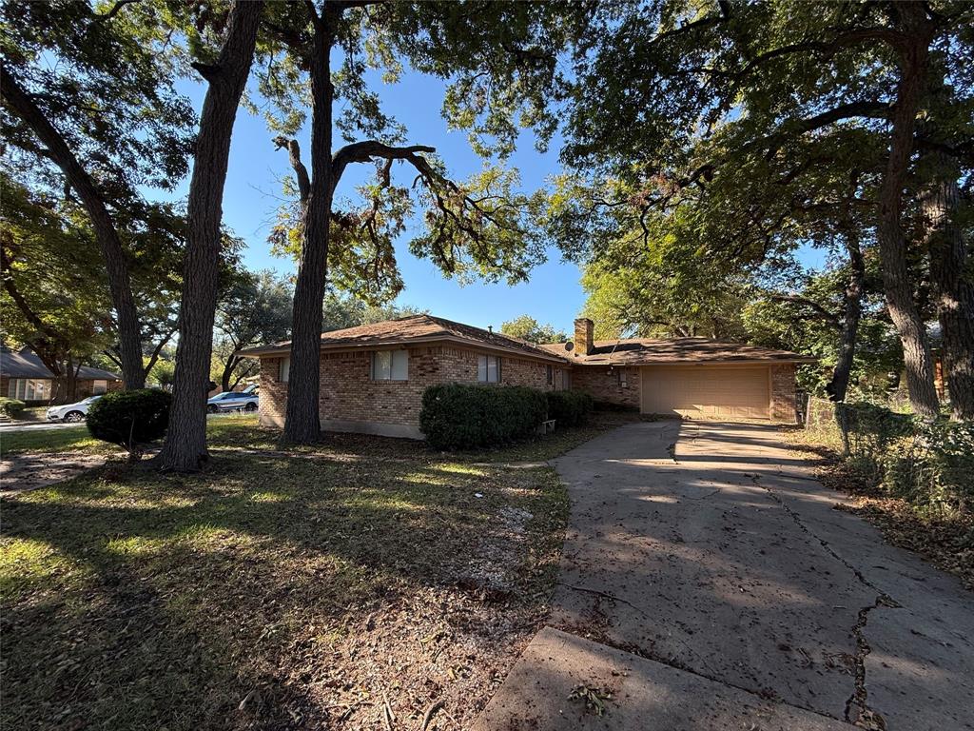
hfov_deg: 102.1
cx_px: 487
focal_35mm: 14
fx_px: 394
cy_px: 366
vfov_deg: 85.7
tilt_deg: +3.9
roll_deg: -0.9
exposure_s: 1/451
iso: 64
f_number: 2.2
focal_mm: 2.22
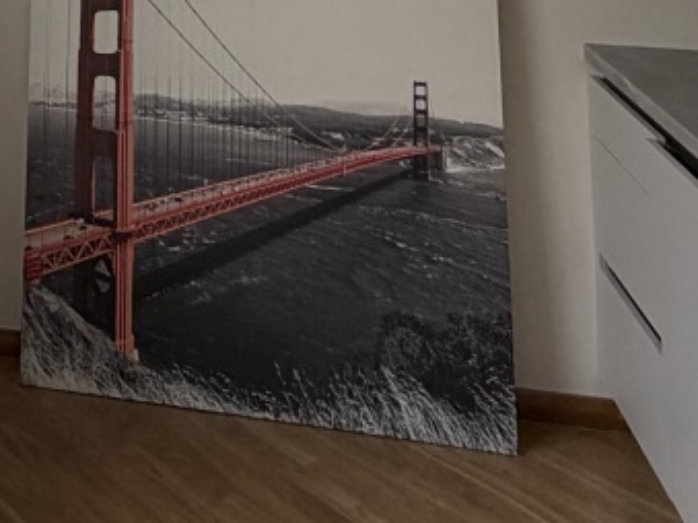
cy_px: -376
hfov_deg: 29.0
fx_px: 1250
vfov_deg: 19.0
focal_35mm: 62
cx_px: -14
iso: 50
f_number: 2.2
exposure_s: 1/224
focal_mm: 2.22
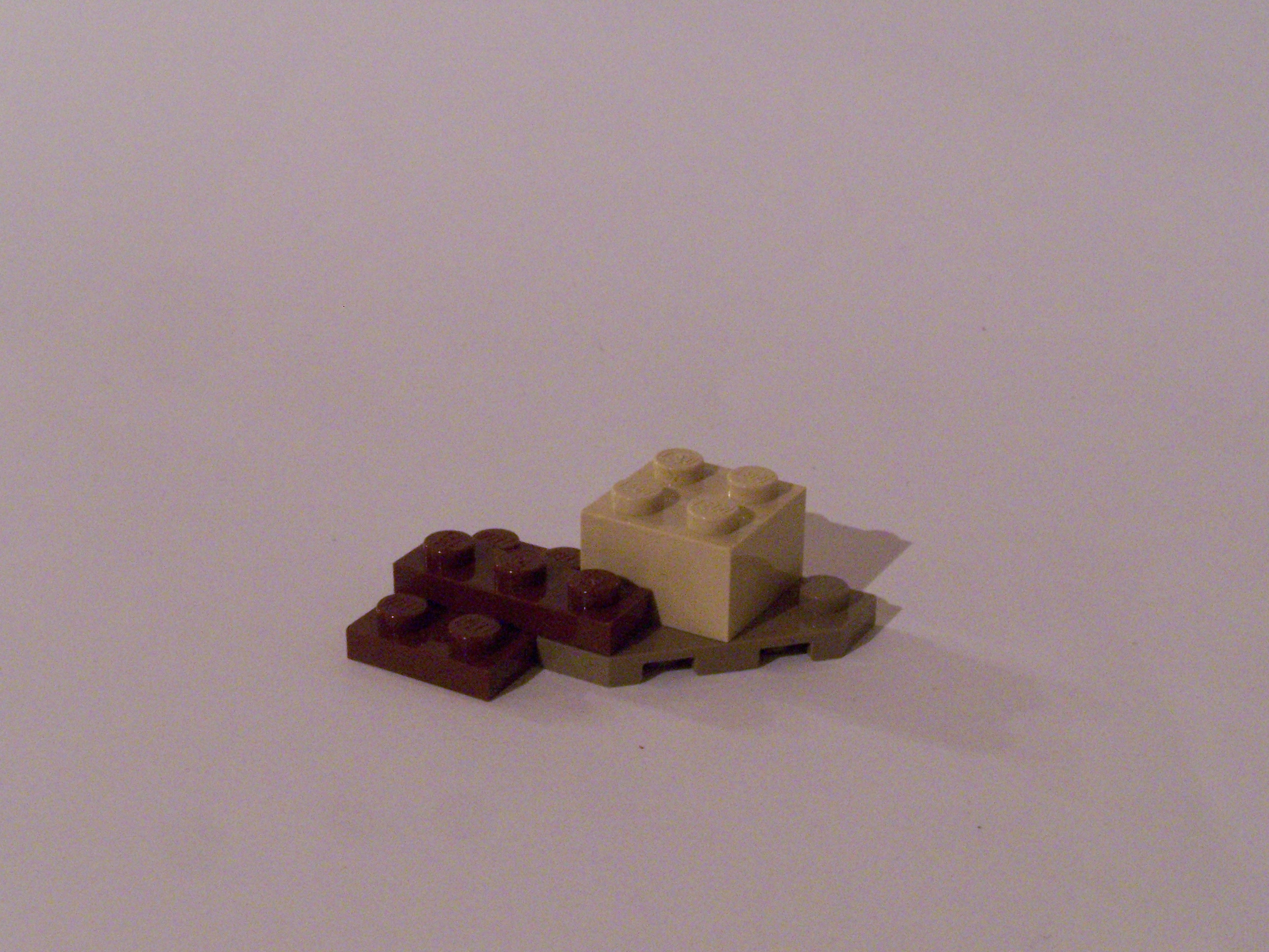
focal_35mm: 67
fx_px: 2456
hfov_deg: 29.0
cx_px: 634
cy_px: 476
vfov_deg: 21.9
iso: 400
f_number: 8
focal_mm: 11.1
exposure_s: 1/4
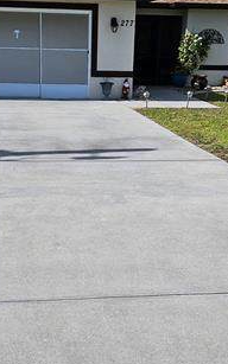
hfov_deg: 21.3
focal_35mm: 61
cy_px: 219
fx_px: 606
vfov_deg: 33.4
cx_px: 84
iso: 25
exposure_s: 1/3436
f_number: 1.8
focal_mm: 5.4
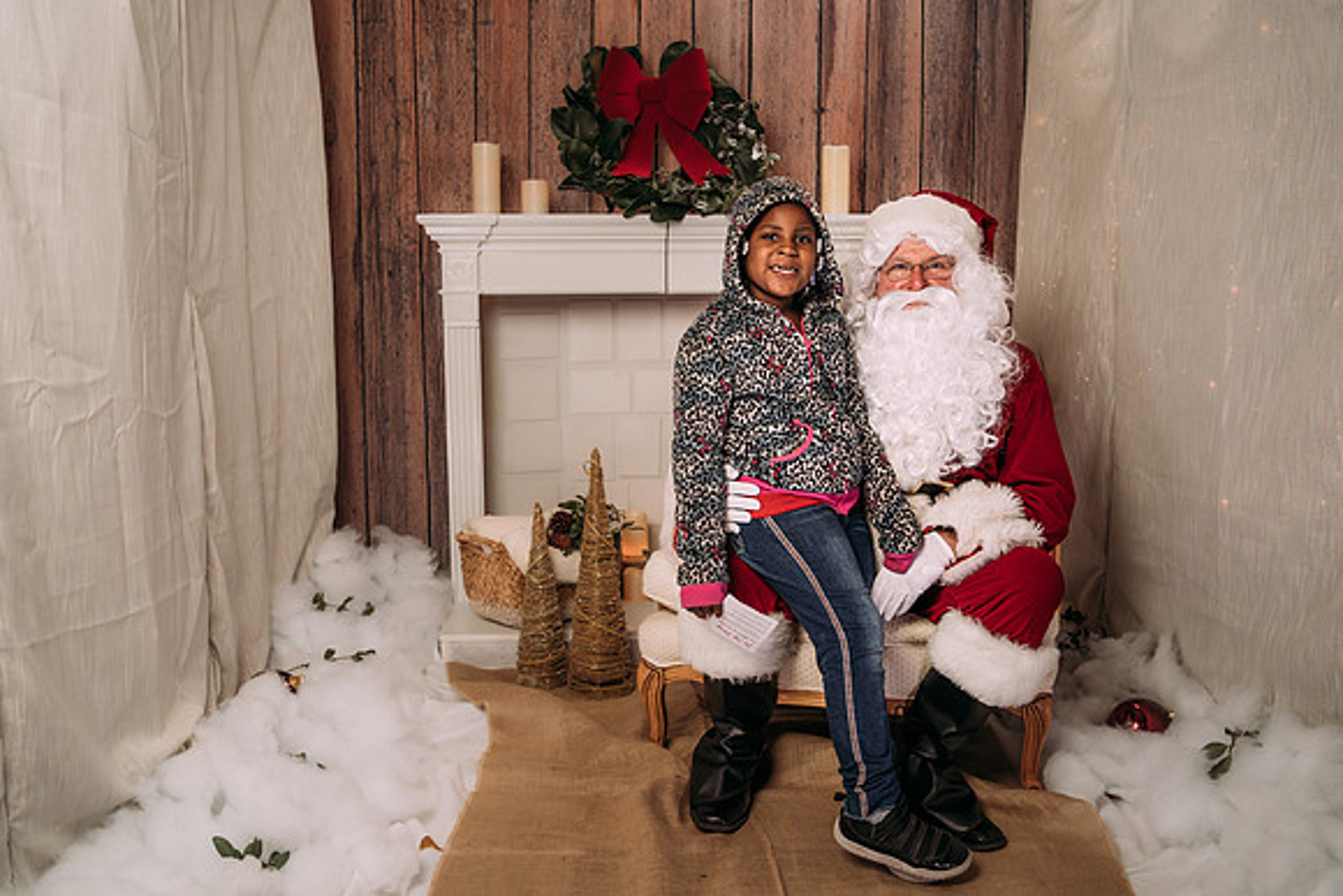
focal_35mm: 37
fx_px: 1387
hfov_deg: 51.7
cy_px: 461
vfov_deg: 35.8
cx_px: 686
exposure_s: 1/100
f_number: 5
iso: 100
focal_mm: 35
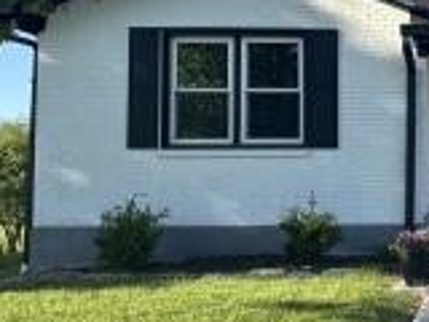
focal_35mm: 60
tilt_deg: +2.3
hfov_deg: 28.2
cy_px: 164
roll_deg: -0.1
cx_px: 512
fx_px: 744
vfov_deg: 24.4
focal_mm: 6.76
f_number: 1.78
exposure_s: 1/1597
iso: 80
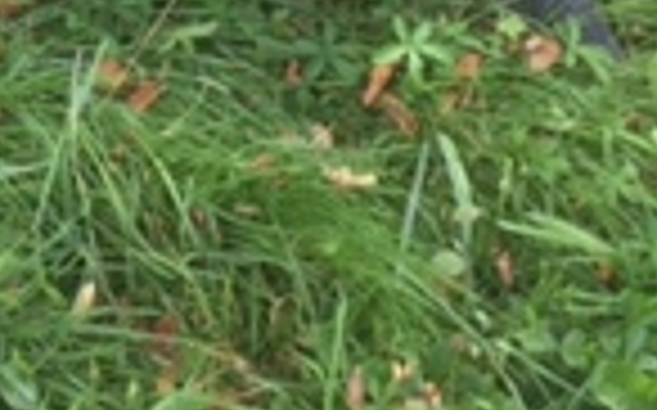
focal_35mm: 135
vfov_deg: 9.3
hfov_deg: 15.2
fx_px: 2415
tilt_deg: -27.7
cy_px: -297
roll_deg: +2.1
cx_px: 9
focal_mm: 4.15
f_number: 2.2
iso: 32
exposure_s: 1/116
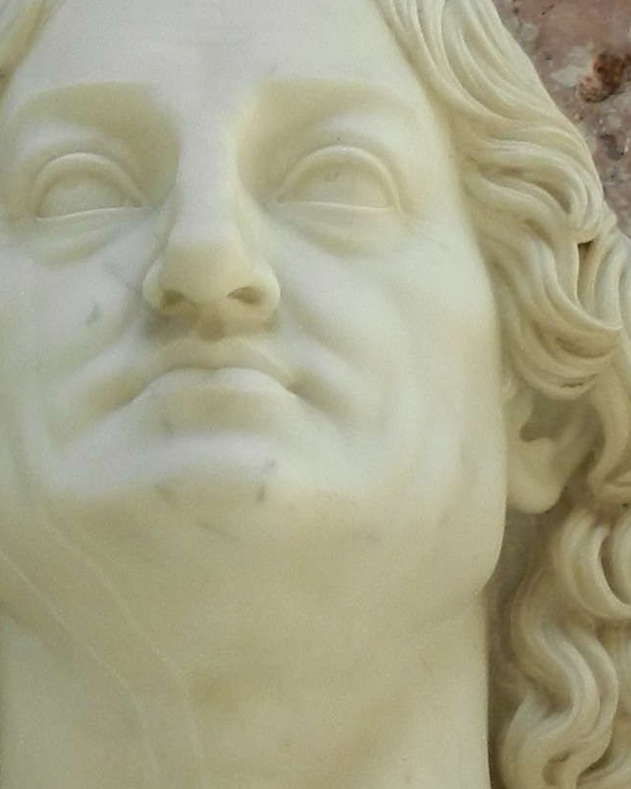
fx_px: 7709
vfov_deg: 5.8
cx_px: 220
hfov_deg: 4.7
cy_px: 793
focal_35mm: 330
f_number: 5
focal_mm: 23.1
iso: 160
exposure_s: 1/40
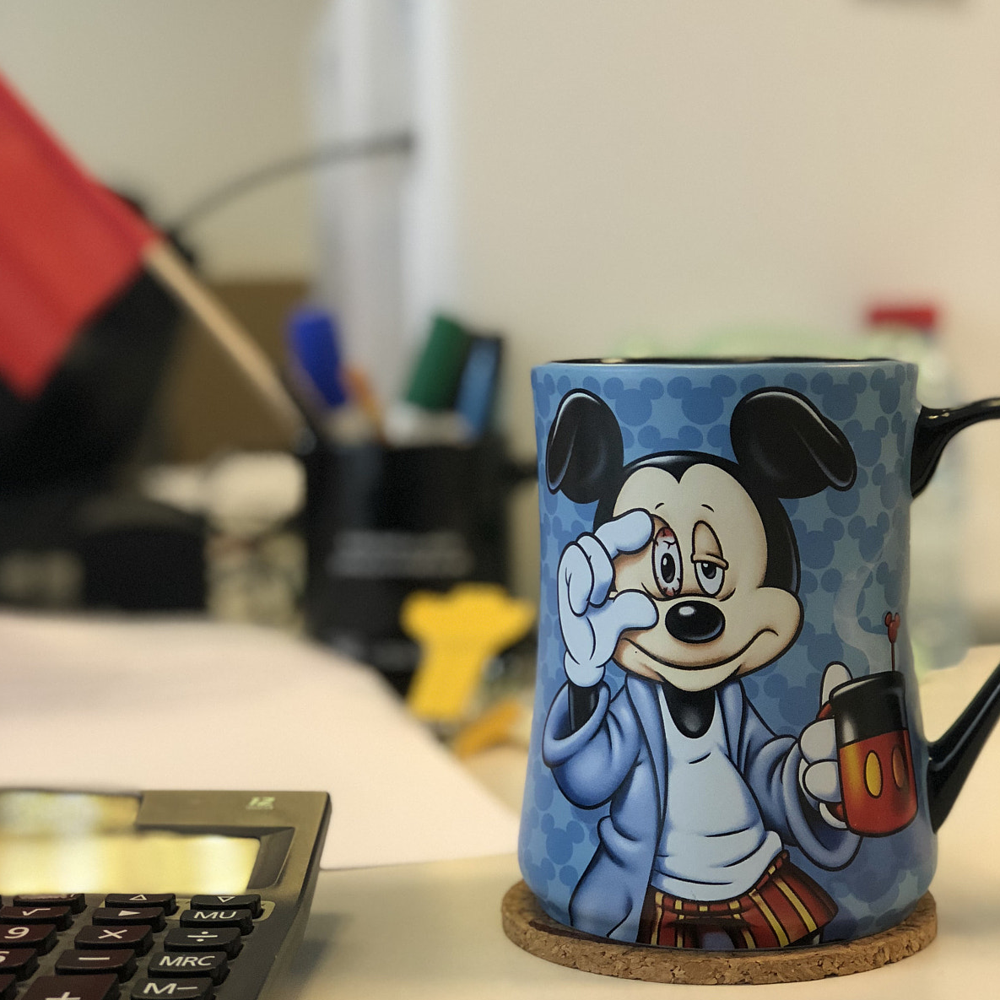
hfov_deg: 25.4
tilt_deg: -7.3
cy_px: 560
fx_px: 2222
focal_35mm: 68
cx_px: 503
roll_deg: +0.9
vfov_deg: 25.3
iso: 160
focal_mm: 6.6
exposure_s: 1/50
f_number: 2.8
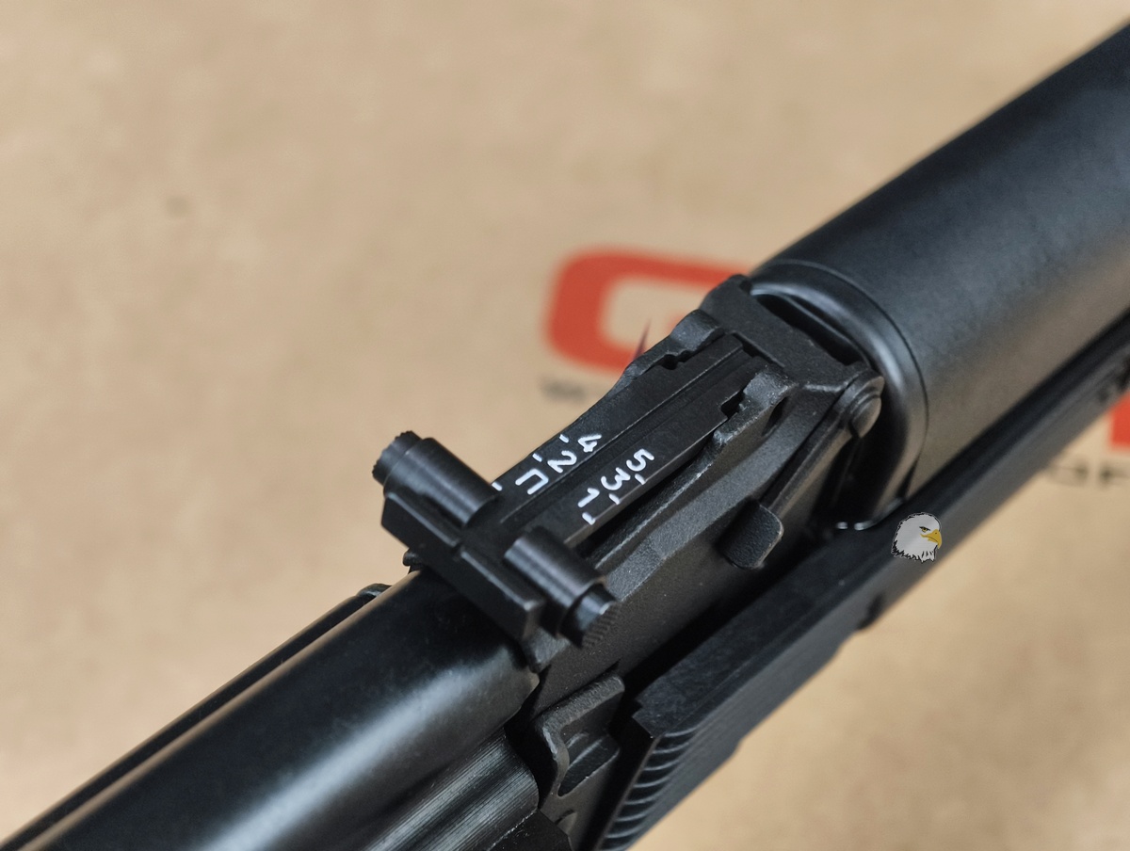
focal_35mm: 85
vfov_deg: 17.4
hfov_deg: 23.0
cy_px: 426
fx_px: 2779
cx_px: 565
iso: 989
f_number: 2.67
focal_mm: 22.48
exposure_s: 1/30
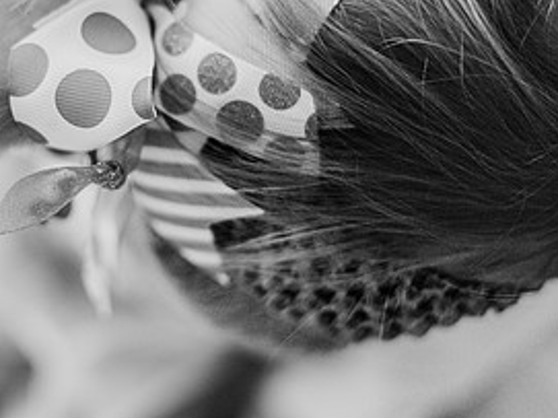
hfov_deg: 18.9
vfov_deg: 14.3
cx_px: 119
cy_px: 118
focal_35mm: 103
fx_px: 1660
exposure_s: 1/640
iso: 640
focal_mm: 50
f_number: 1.8
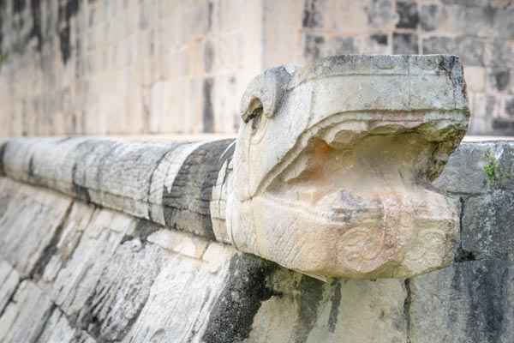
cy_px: 172
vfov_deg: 19.5
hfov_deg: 28.8
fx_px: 999
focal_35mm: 70
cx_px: 257
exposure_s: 1/1000
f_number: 4.5
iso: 250
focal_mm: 70
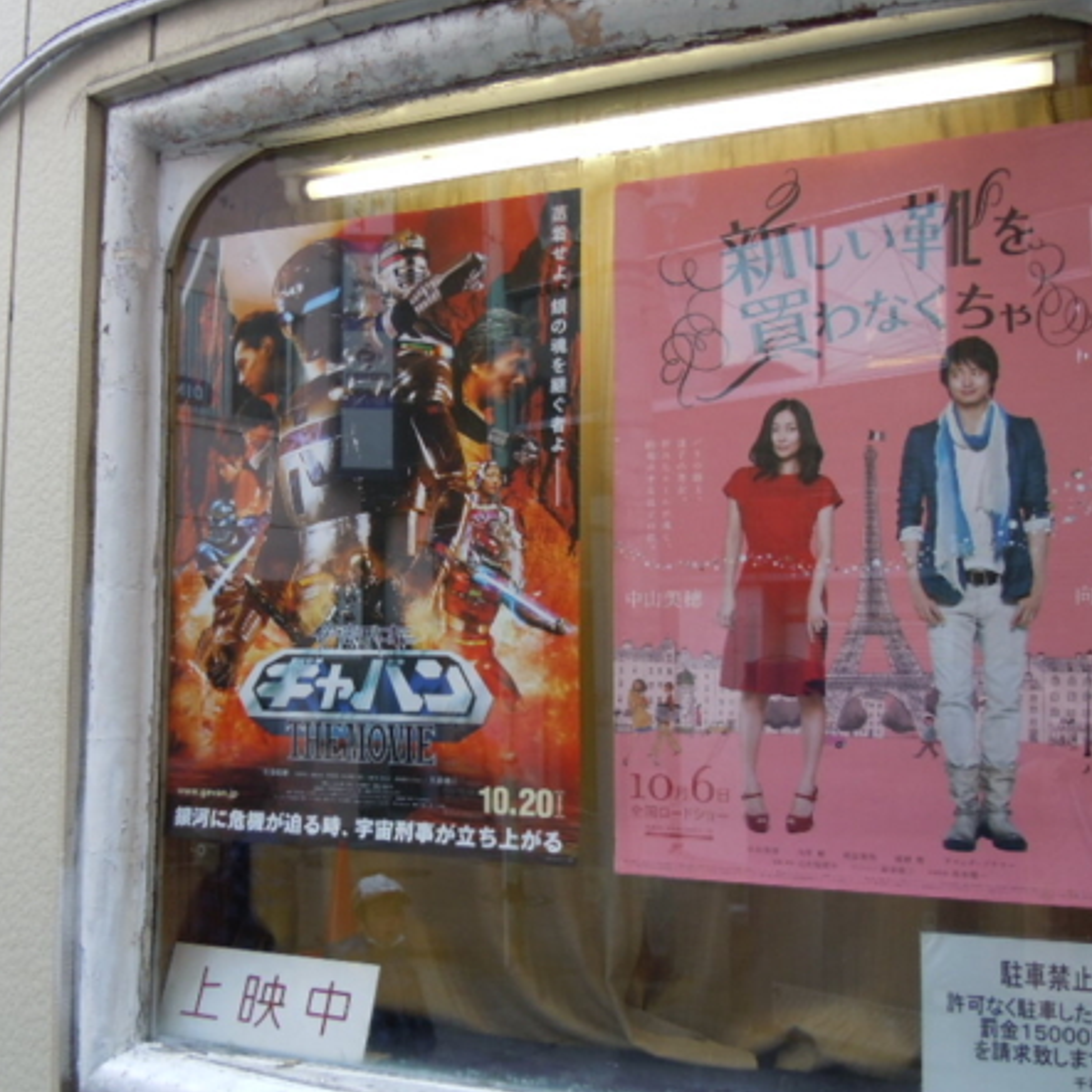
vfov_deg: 46.0
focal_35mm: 36
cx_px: 413
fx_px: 1285
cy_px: 541
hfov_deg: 45.7
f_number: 3.5
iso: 160
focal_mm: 5.4
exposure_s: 1/60
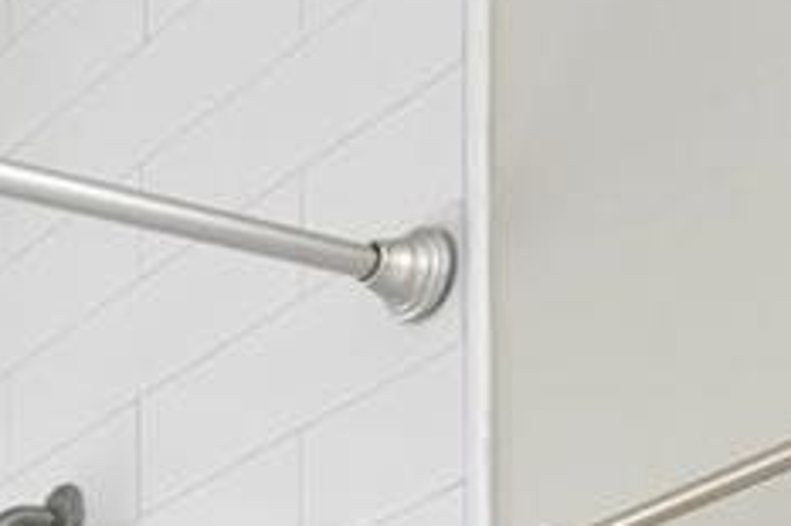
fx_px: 2415
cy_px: 1514
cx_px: -248
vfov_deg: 9.8
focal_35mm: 110
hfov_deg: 17.4
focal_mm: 8
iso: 400
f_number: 6.3
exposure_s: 1/20
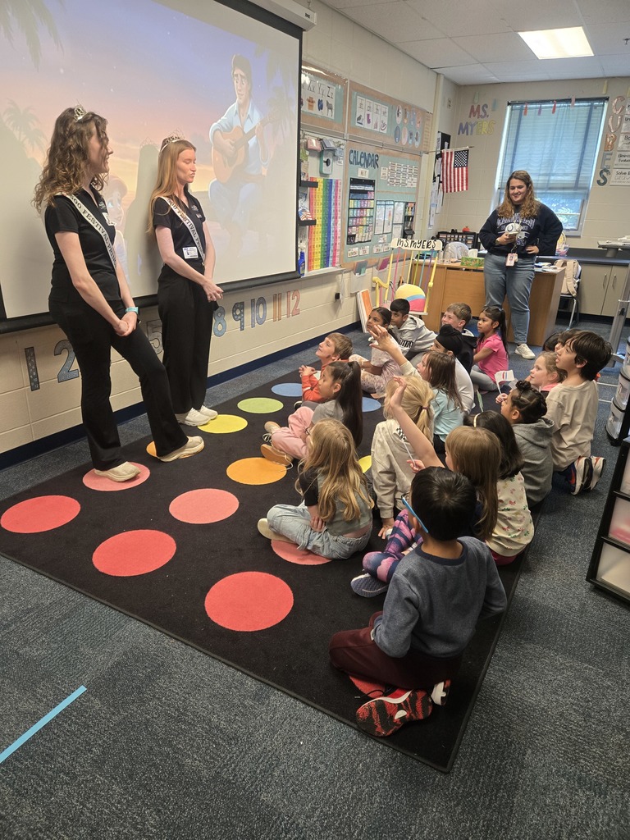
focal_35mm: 23
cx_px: 315
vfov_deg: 73.9
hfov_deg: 58.9
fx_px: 558
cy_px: 420
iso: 250
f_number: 1.8
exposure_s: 1/94
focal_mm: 5.4
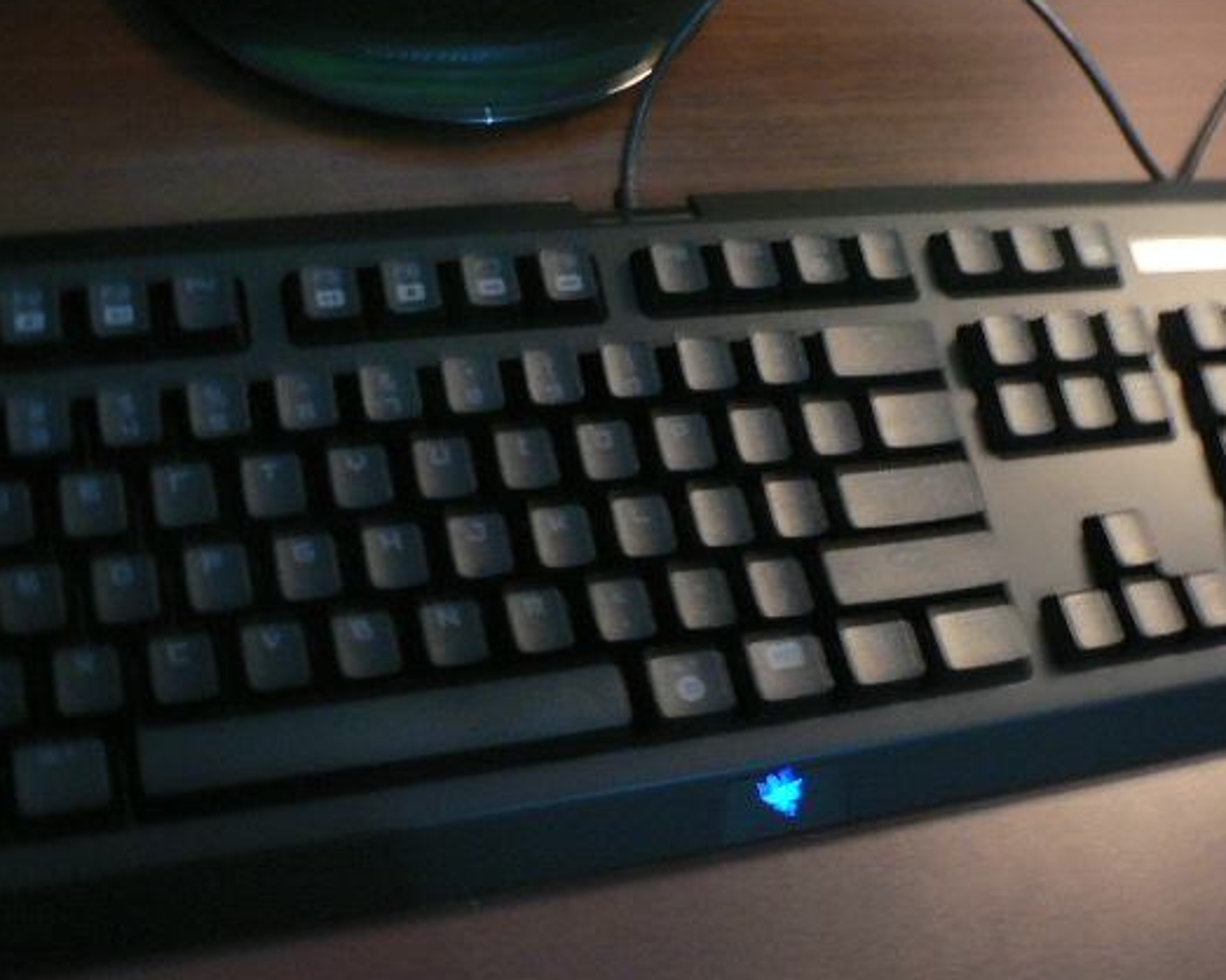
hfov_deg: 42.7
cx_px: 745
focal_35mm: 43
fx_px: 1560
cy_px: 492
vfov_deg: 34.9
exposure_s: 1/4
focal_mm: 6
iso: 200
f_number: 2.8
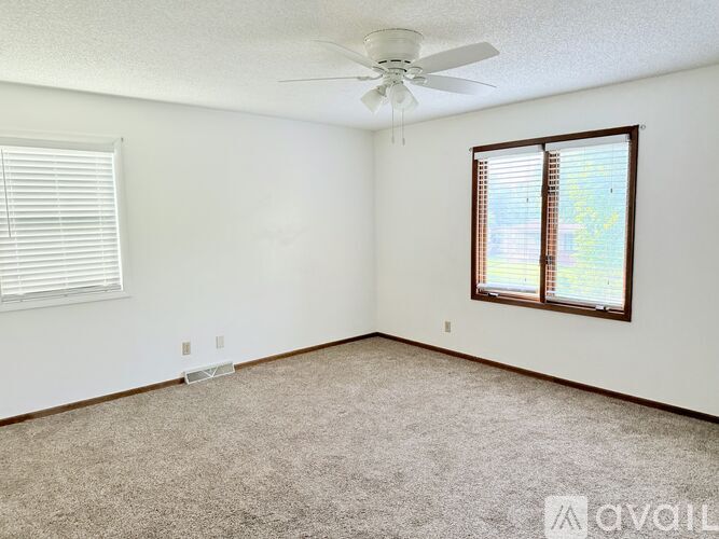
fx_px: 498
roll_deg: +1.7
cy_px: 270
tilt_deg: -7.1
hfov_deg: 71.6
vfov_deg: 56.8
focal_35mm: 24
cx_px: 360
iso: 200
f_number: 1.78
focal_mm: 6.76
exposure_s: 1/225
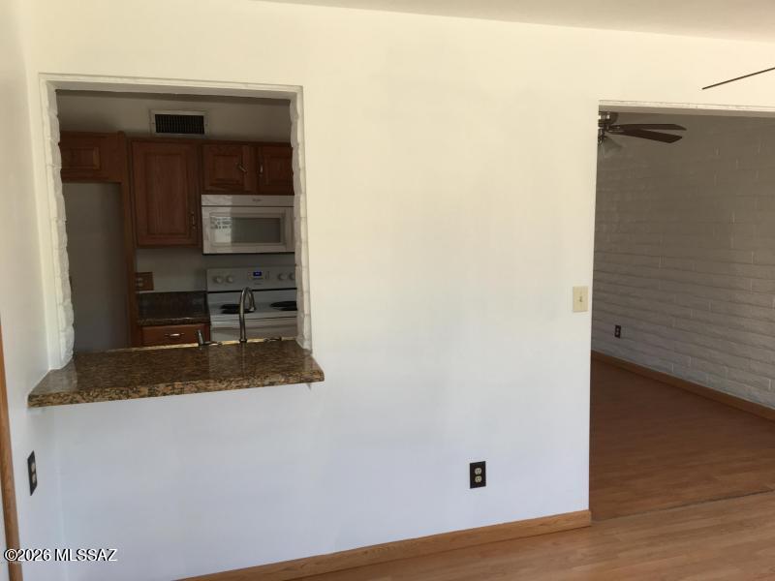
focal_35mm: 29
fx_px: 649
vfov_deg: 48.2
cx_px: 388
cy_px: 290
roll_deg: +0.3
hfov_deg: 61.7
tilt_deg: -5.7
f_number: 2.2
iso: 40
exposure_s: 1/120
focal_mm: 4.15
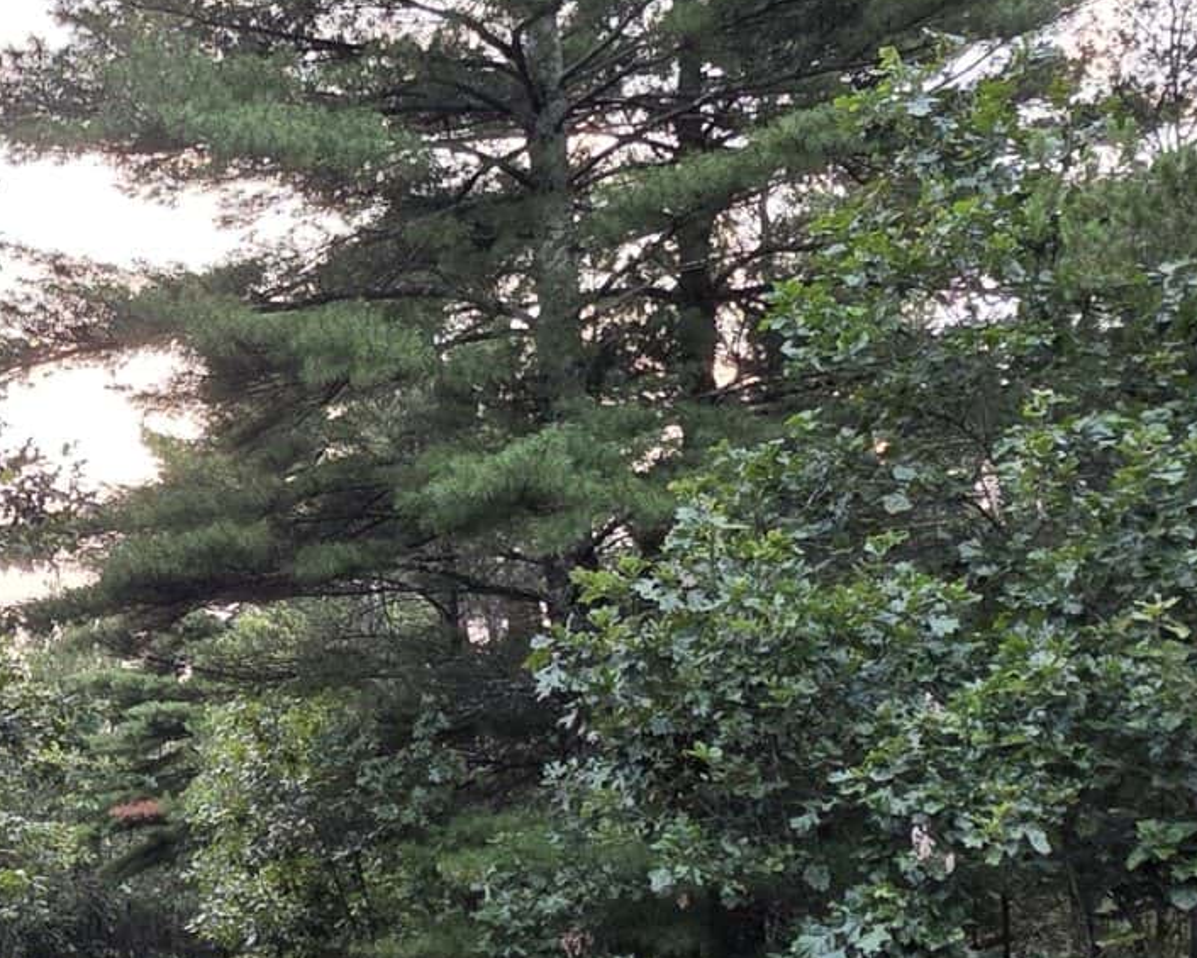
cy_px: 654
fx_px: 1630
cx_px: -5
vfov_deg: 32.4
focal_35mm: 46
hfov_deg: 36.2
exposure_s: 1/120
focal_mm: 2.2
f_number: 1.9
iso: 50
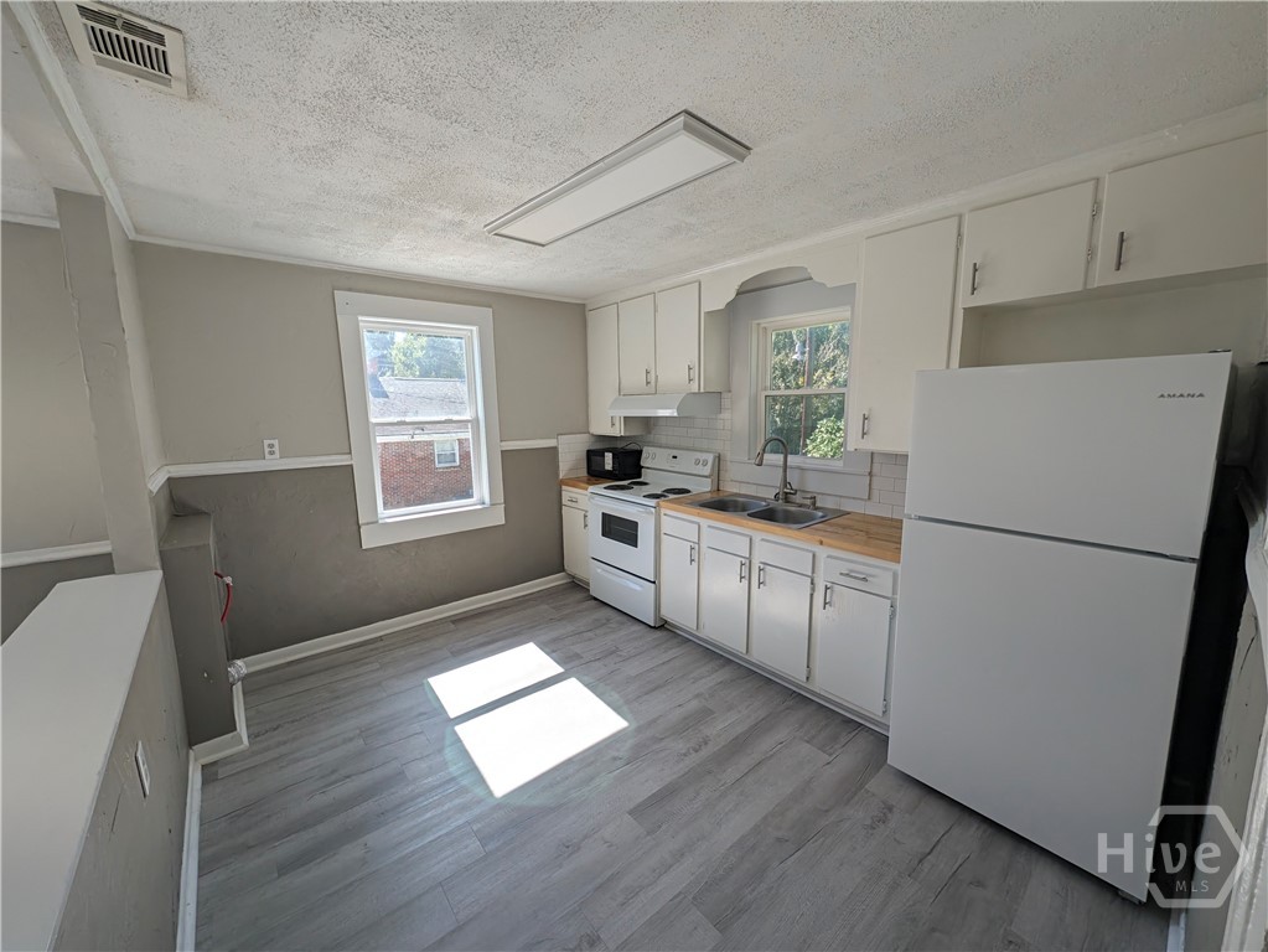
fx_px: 440
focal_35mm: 12
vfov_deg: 94.5
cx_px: 634
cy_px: 476
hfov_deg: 110.5
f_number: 1.7
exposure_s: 1/450
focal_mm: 2.02
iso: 44
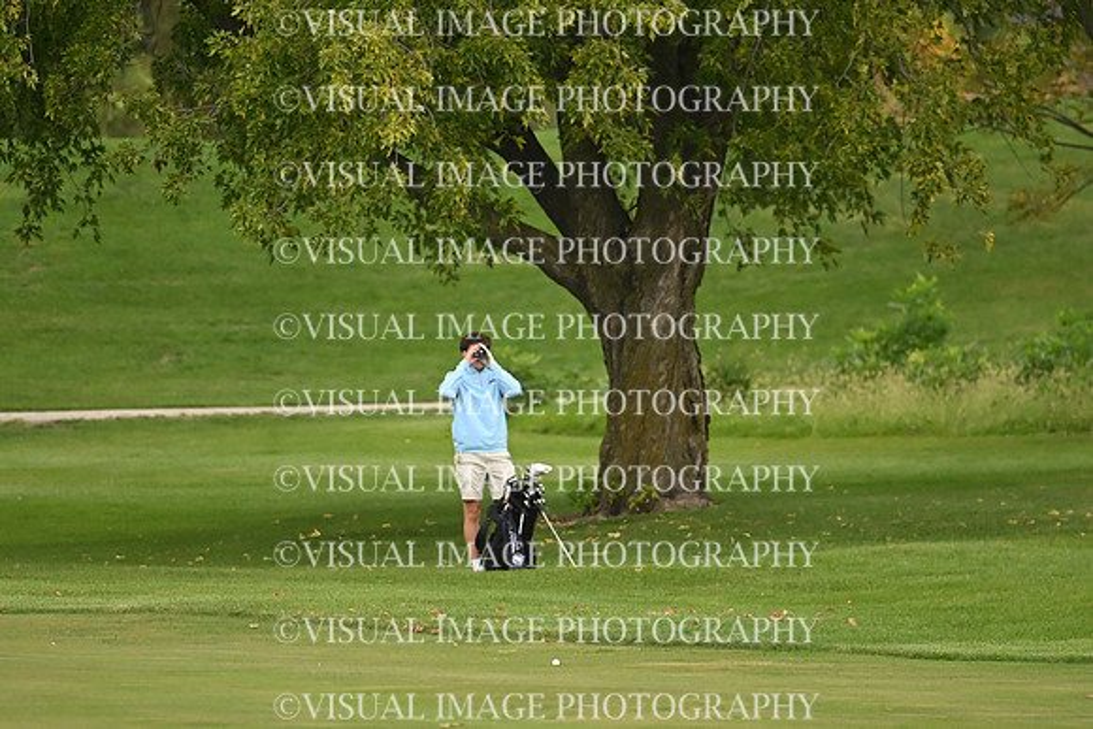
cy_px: 364
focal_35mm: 600
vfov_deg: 2.3
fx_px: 18220
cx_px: 546
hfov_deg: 3.4
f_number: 4.5
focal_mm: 400
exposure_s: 1/3200
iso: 4000
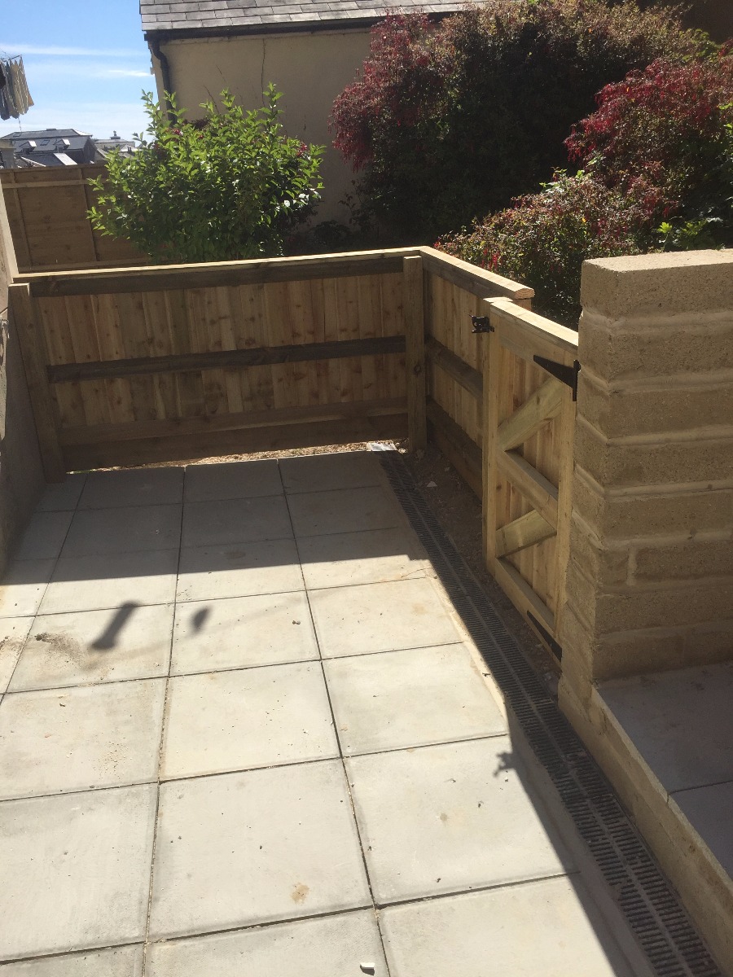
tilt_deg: -21.1
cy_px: 488
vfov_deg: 61.7
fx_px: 819
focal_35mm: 29
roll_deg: +2.7
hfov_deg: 48.2
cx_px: 366
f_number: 2.2
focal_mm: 4.15
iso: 32
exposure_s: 1/2326
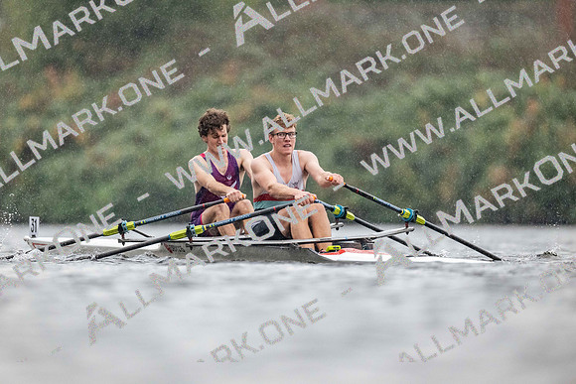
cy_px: 192
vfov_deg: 2.3
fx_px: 9602
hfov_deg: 3.4
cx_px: 288
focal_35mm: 600
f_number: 4
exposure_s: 1/2500
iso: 4500
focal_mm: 600
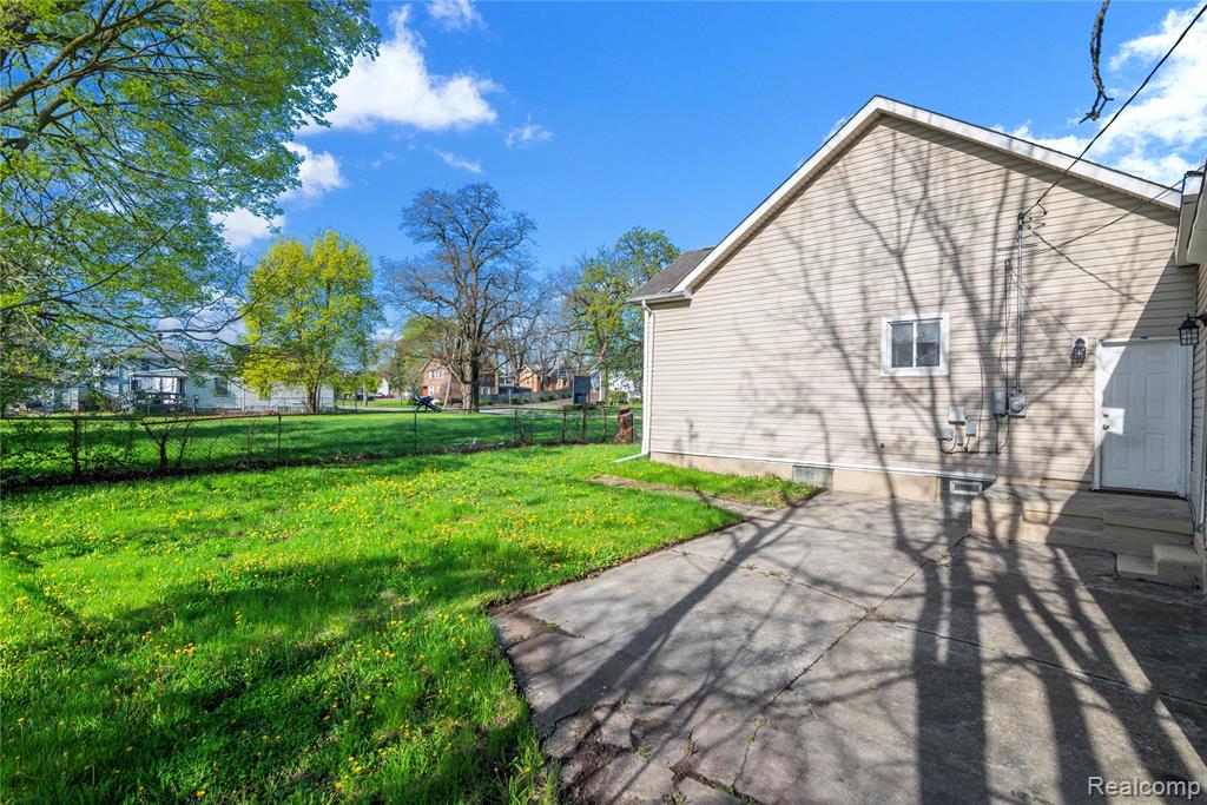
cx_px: 604
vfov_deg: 67.4
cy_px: 402
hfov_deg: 90.0
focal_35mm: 18
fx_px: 604
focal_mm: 18
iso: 100
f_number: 7.1
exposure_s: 1/200
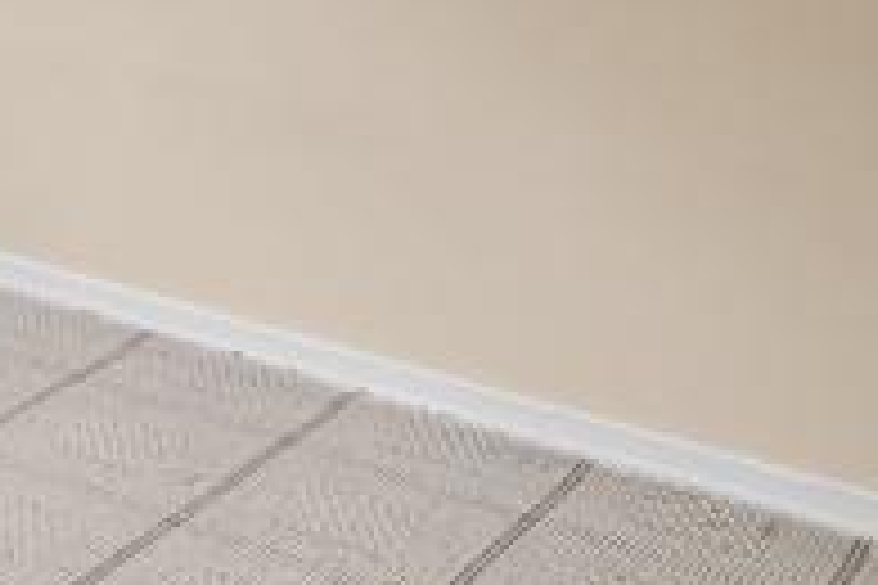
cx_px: -419
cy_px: -488
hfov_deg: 20.8
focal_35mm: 84
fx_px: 2049
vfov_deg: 14.3
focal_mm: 16
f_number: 8
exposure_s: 1/2.5
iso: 100
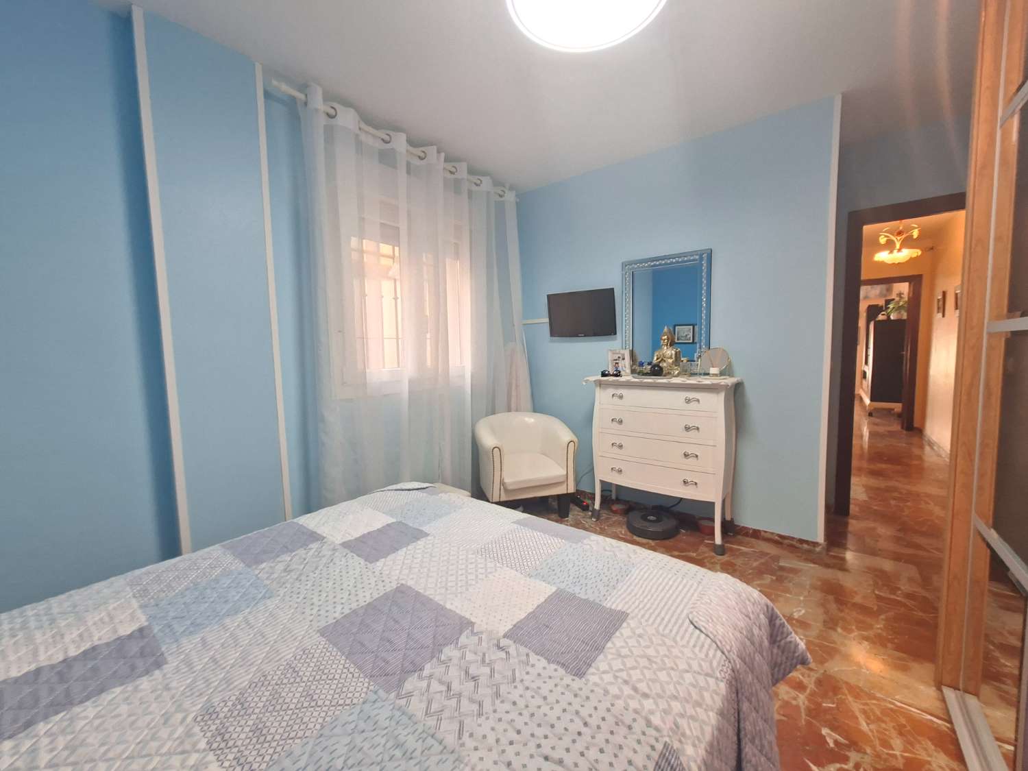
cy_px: 386
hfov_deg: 106.2
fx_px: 386
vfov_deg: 89.9
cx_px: 514
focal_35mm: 13
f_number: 2.2
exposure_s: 1/24
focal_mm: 1.74
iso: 200
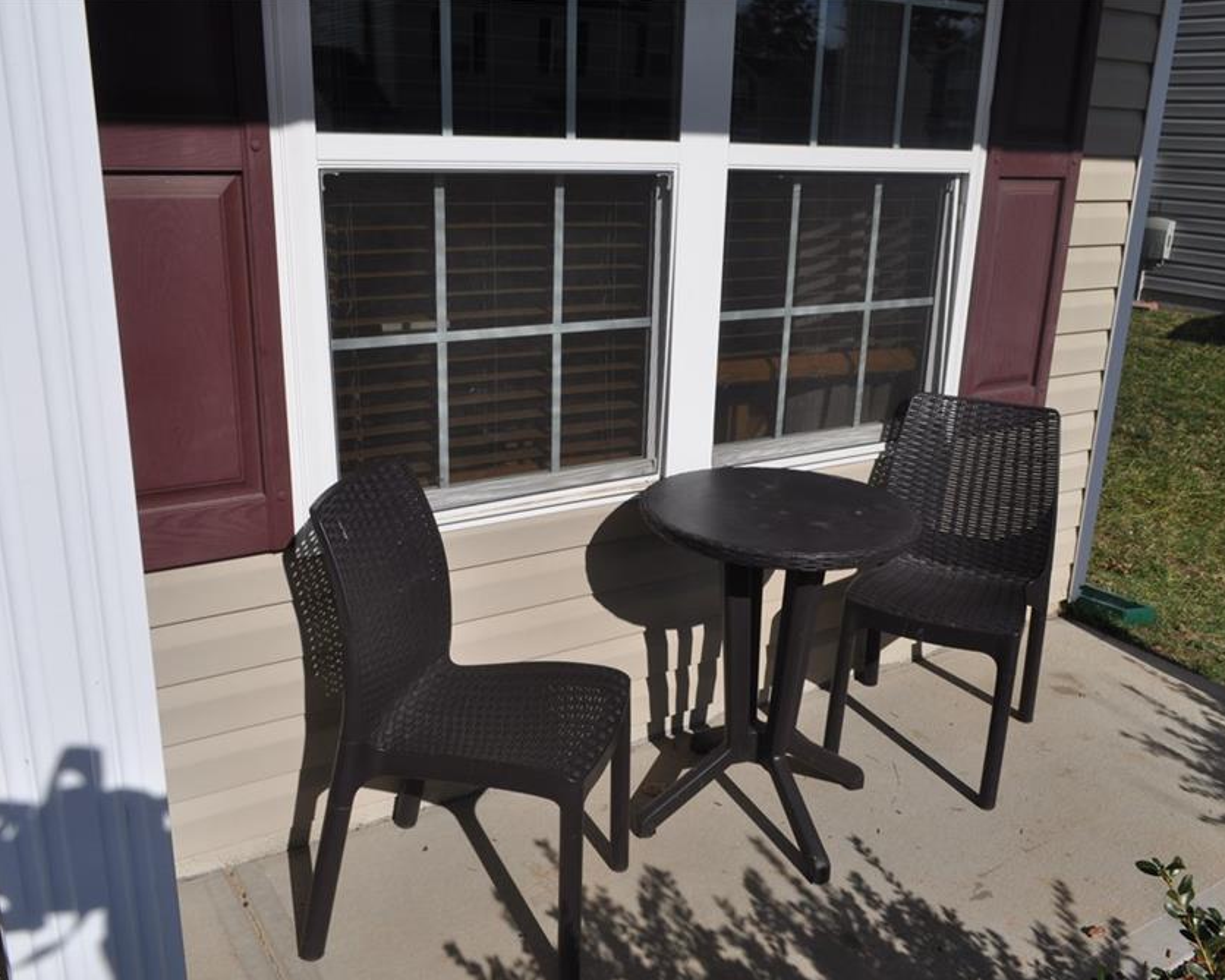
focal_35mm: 31
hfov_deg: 57.1
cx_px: 652
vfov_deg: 47.1
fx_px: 1124
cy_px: 493
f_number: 11
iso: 200
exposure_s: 1/500
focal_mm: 18
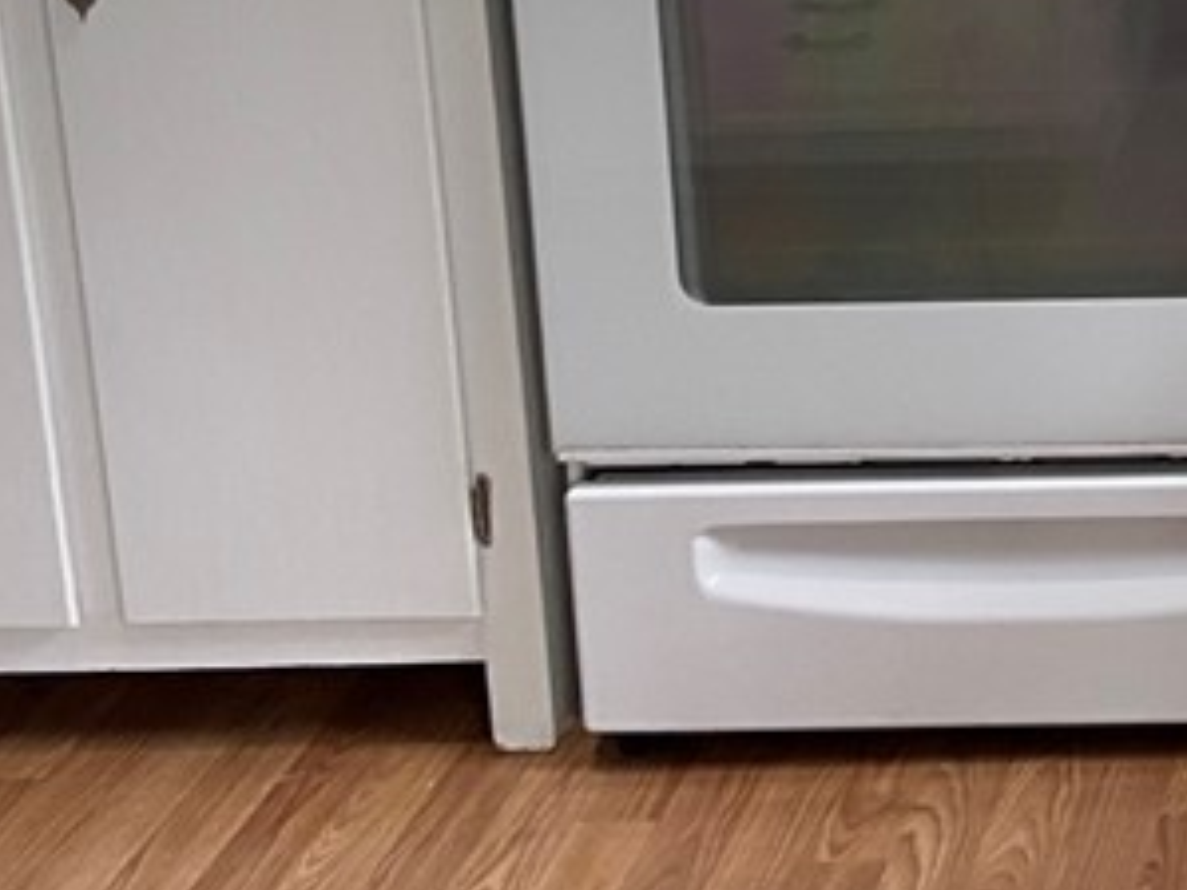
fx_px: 3051
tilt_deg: -8.8
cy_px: -290
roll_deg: +1.4
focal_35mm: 89
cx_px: 1608
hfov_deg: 19.9
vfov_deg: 15.7
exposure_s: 1/73
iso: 125
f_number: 1.8
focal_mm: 4.25
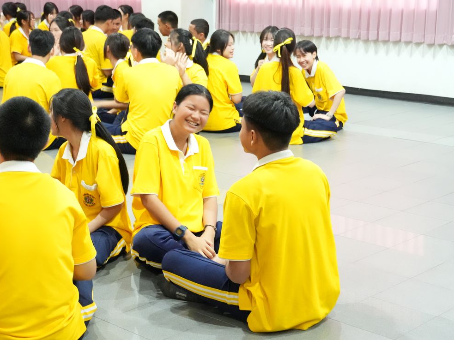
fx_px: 866
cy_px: 167
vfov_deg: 22.2
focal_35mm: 66
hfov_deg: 29.4
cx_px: 221
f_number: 5.6
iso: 8000
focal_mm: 40
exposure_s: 1/60
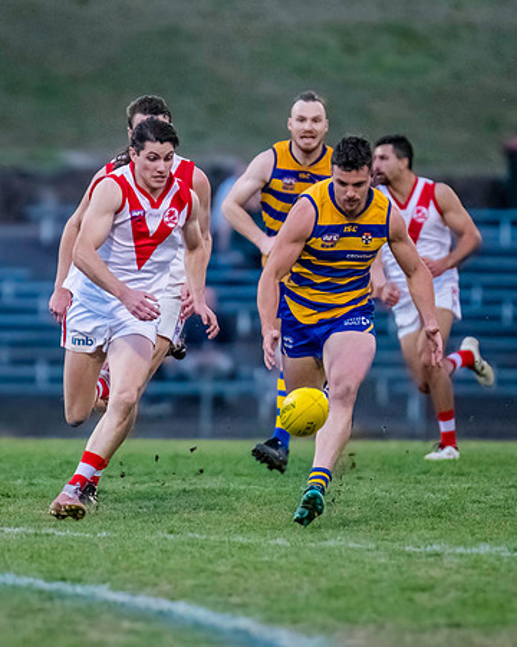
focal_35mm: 771
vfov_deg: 2.5
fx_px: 14755
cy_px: 294
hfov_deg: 2.0
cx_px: 196
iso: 9000
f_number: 4
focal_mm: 420
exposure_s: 1/1600
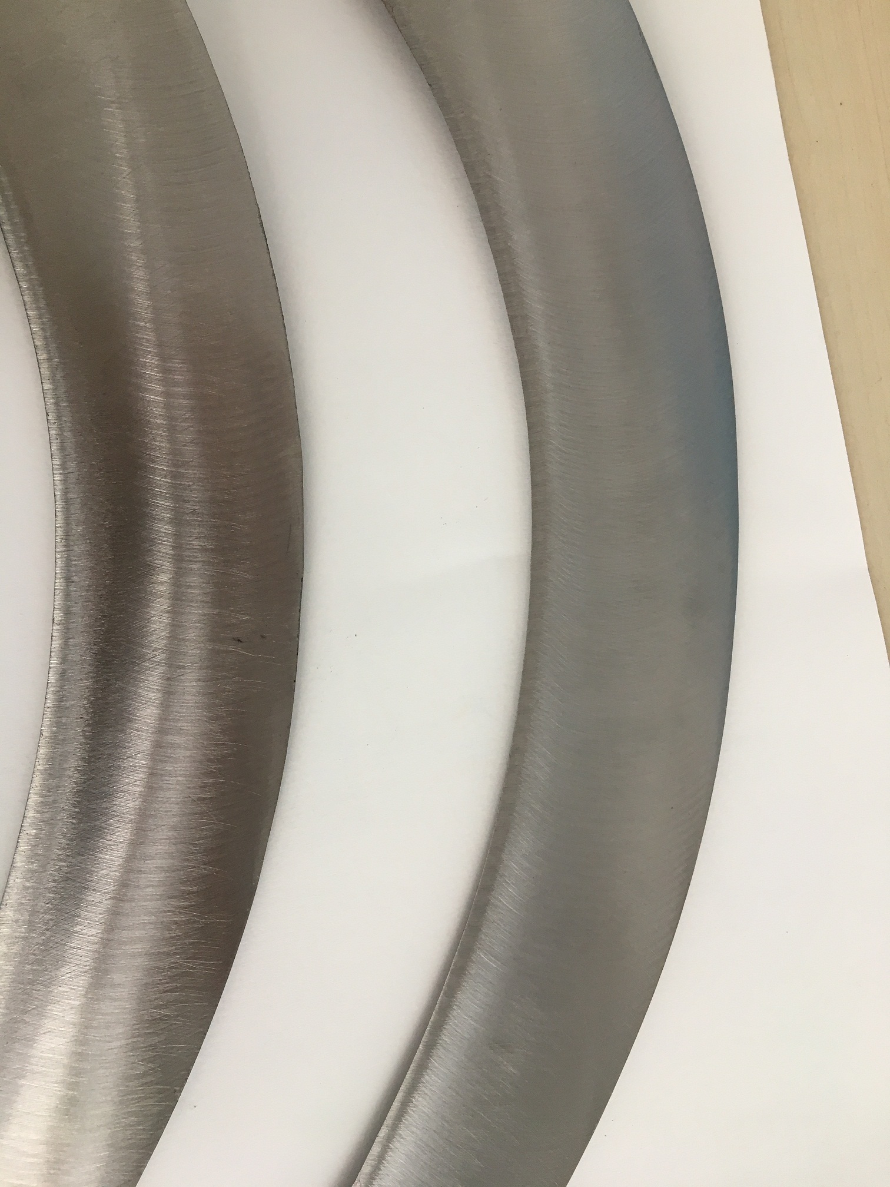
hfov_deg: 48.2
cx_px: 445
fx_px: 994
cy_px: 594
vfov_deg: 61.7
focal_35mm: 29
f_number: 2.2
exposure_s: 1/33
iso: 100
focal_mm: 4.15
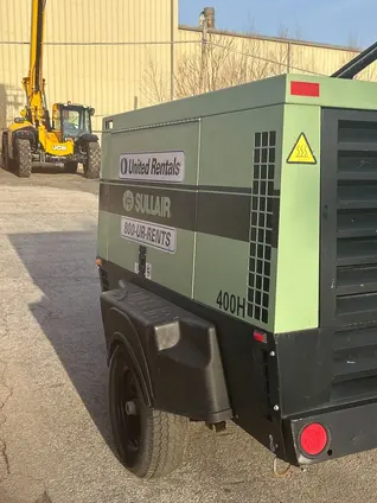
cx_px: 298
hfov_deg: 31.4
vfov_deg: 42.1
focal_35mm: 45
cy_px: 266
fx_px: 653
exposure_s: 1/2045
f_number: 1.5
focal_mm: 5.7
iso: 50
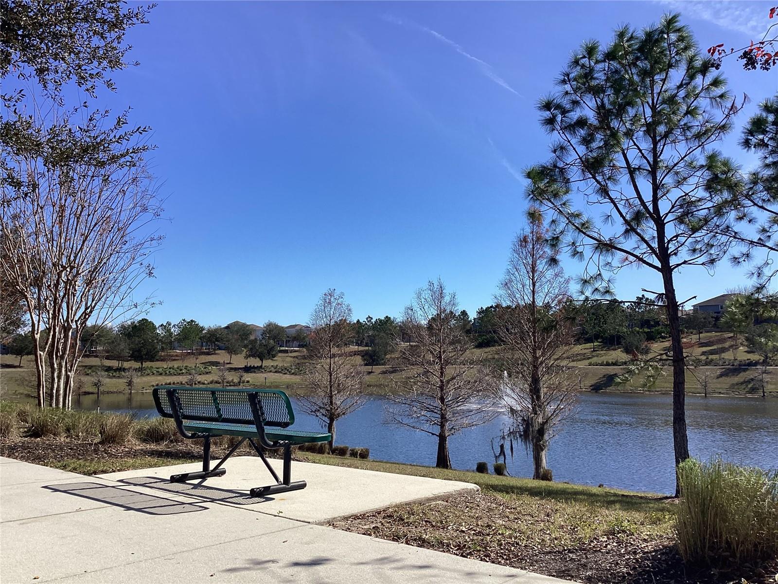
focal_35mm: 31
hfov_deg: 58.4
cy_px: 292
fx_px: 697
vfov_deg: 45.4
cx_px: 389
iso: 25
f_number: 2.4
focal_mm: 3.3
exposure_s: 1/1773
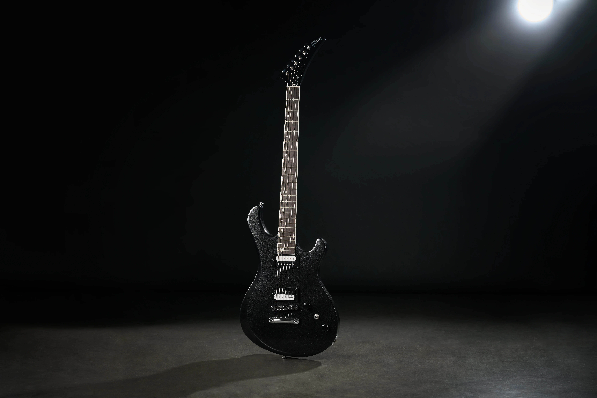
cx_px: 298
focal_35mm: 51
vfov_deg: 26.5
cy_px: 199
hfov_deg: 38.9
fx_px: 846
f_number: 7.1
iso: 400
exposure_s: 1/200
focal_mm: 51
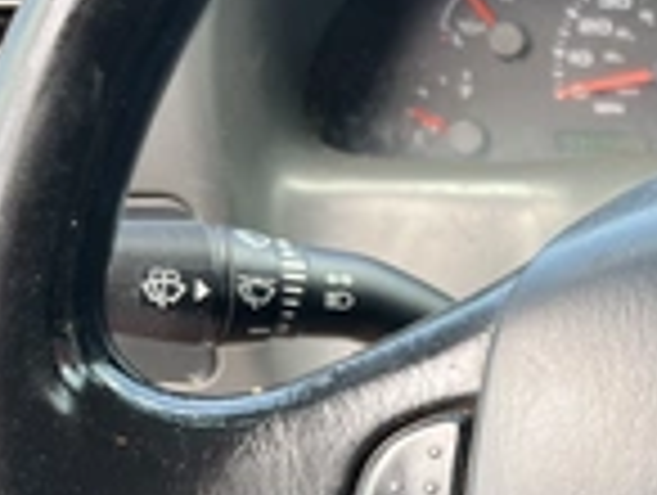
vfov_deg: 20.4
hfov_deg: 24.1
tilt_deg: -28.8
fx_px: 1350
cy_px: 441
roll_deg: -3.7
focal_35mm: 71
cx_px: 846
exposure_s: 1/121
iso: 50
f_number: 1.6
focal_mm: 5.1
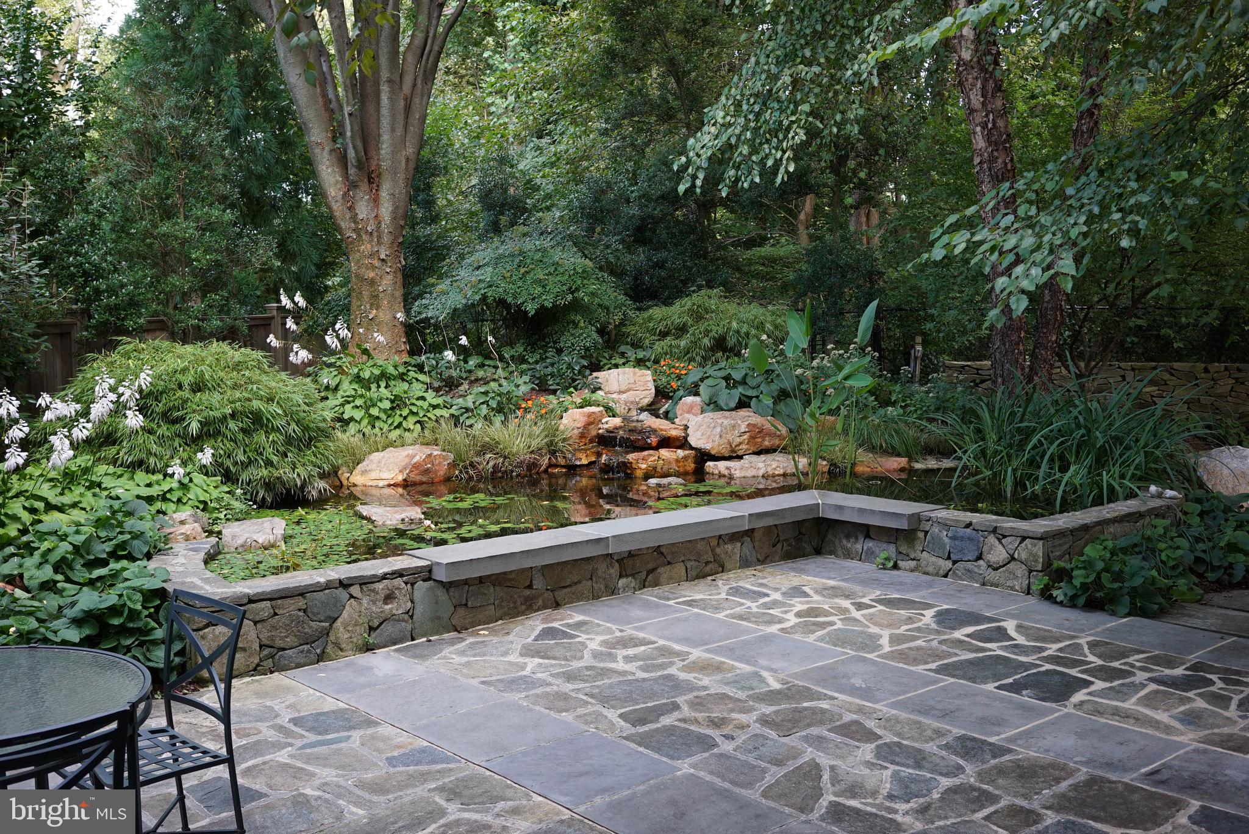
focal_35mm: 35
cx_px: 624
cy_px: 417
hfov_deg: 54.4
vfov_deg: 37.9
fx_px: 1215
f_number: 4
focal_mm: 35
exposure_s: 1/160
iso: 640
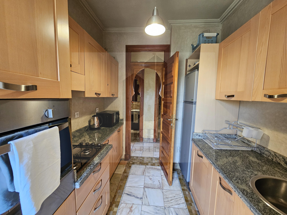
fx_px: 108
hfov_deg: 106.2
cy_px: 108
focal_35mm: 13
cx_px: 144
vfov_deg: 89.9
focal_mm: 2.2
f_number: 2.2
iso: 250
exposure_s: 1/50
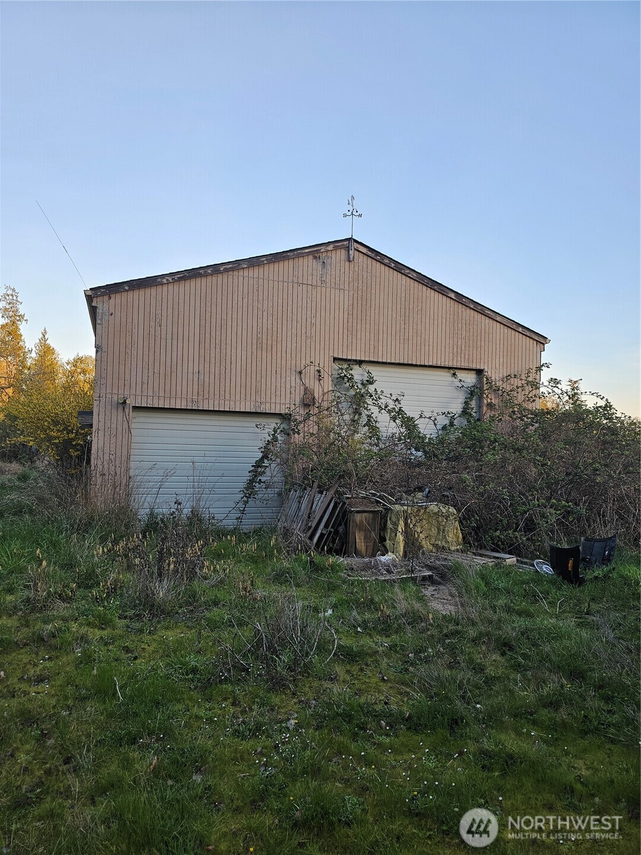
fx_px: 568
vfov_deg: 73.9
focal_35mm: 23
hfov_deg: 58.9
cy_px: 428
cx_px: 320
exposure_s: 1/120
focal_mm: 6.3
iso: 40
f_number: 1.7
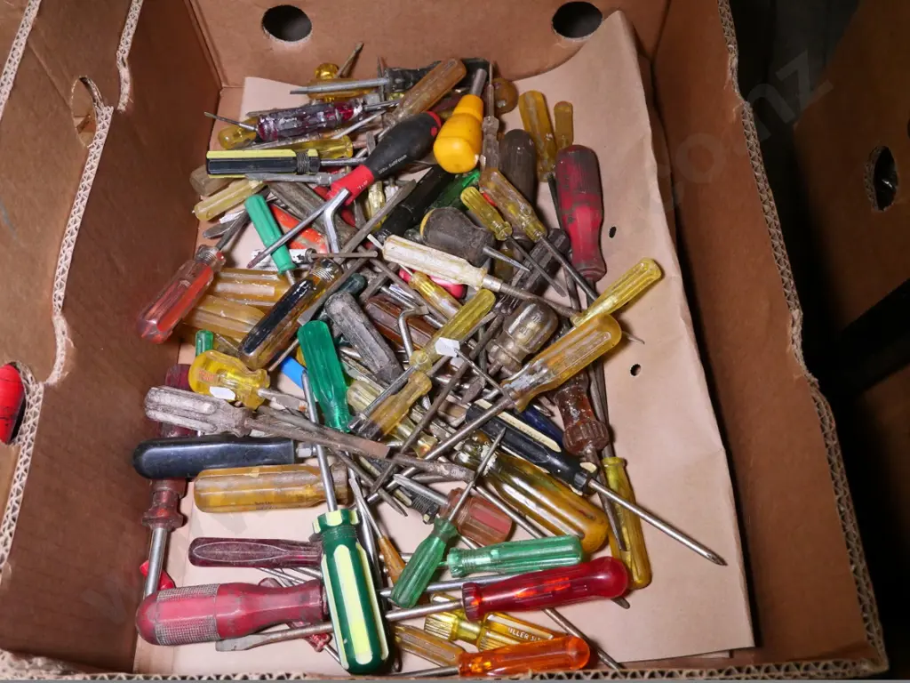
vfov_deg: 46.8
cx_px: 455
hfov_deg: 60.0
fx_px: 789
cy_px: 342
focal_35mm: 30
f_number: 3.7
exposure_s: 1/250
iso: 3200
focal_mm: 15
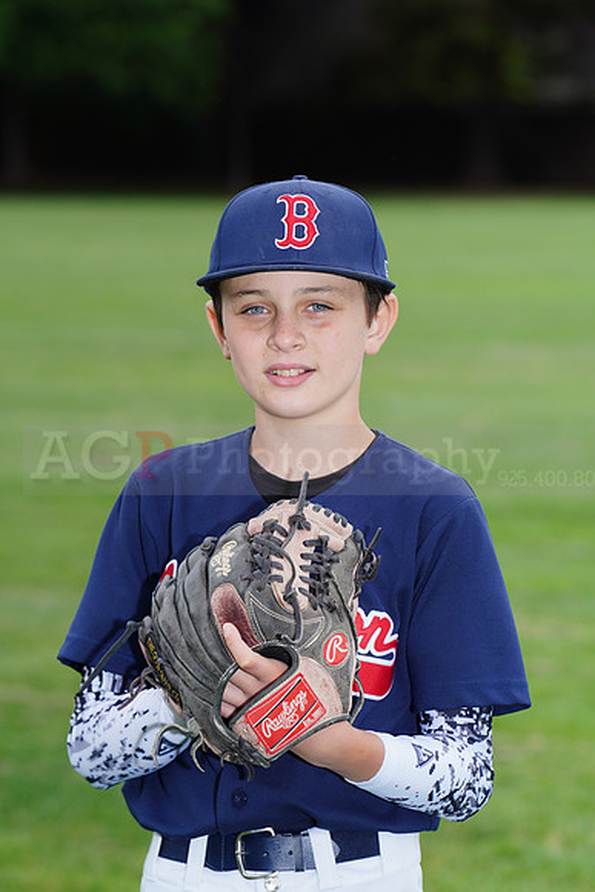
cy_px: 446
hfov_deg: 6.9
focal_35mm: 200
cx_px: 298
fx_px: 4955
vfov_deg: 10.3
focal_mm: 200
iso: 200
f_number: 8
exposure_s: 1/250
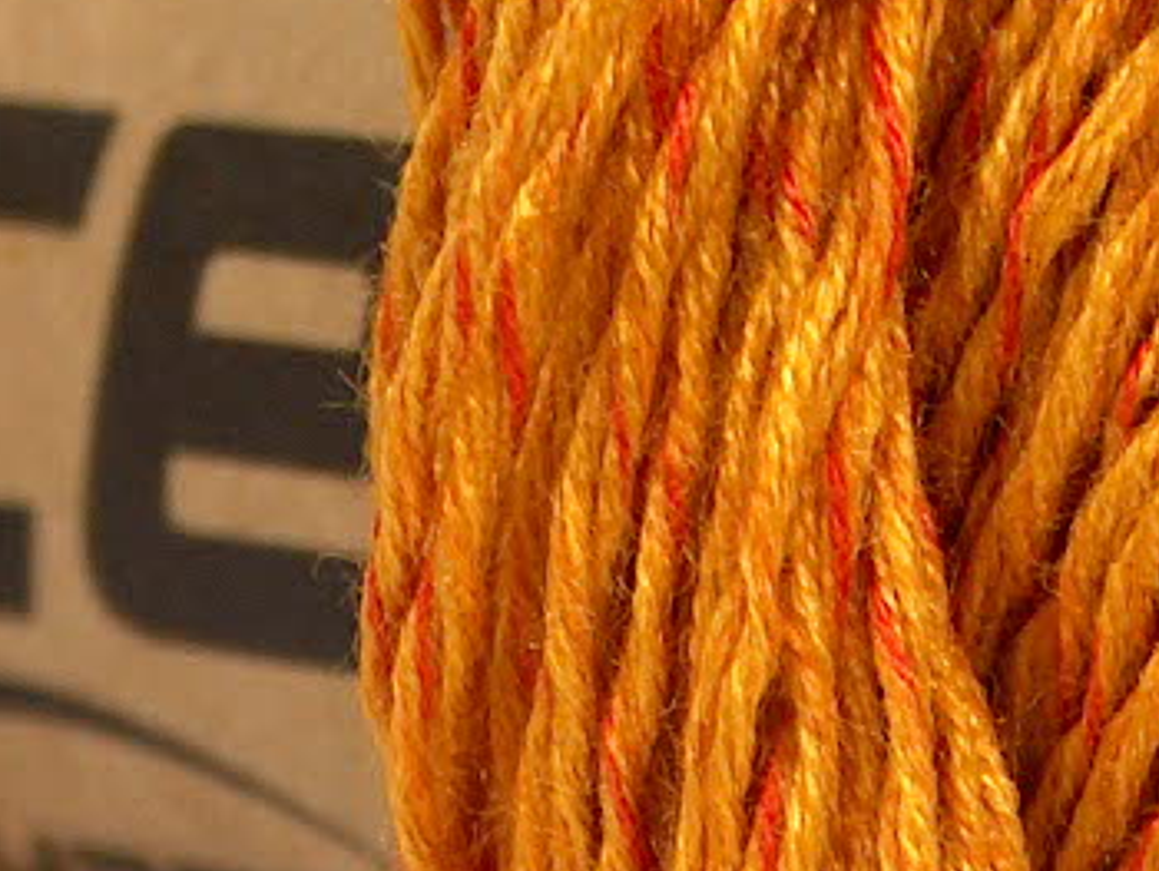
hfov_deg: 5.4
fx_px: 12296
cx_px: 901
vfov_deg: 4.1
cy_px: 242
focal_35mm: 367
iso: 200
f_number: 2.9
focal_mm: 20.29
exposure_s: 1/7.84
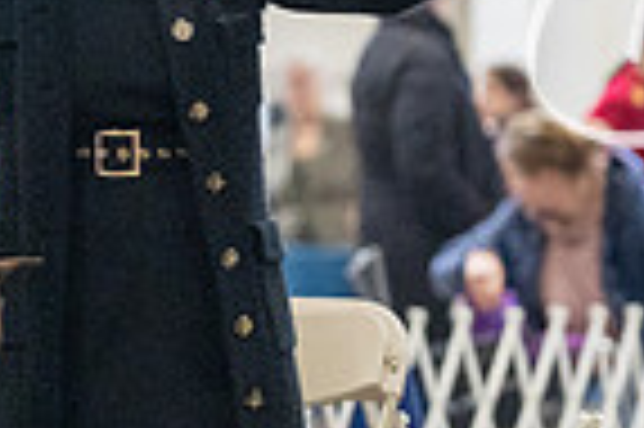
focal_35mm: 539
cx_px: 1180
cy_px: 228
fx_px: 9631
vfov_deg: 2.5
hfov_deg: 3.8
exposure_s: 1/320
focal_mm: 133
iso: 6400
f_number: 3.5
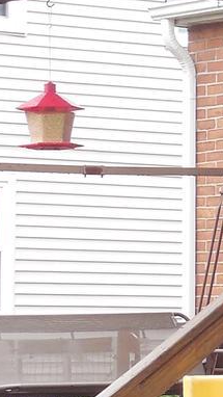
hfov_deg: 4.6
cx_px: 708
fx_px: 2637
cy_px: 245
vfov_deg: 8.6
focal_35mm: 251
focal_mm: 7.8
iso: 125
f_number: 3.9
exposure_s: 1/40
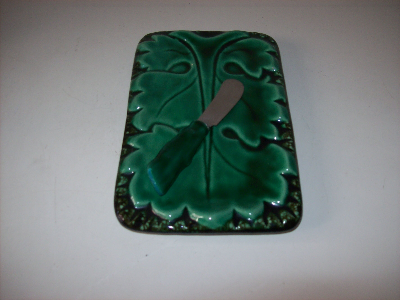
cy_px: 150
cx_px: 200
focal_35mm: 36
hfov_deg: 51.4
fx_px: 416
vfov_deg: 39.6
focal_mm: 6
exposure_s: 1/64
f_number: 2.7
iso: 80
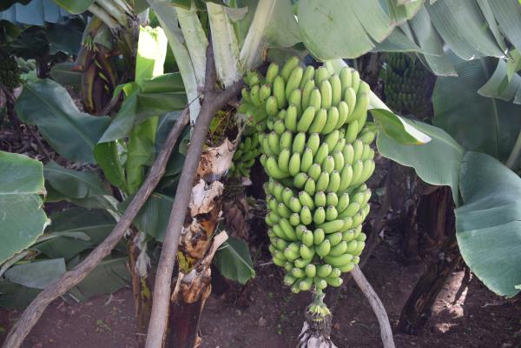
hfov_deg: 53.1
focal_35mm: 36
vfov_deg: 36.9
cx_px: 260
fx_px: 521
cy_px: 174
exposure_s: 1/160
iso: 400
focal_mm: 24
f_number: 6.3
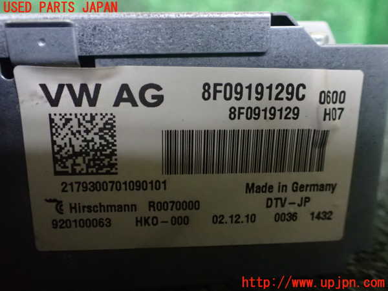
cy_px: 146
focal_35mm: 30
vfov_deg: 46.8
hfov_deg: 60.0
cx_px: 194
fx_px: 336
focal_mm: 5.4
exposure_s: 1/30
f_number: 2.3
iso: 1600
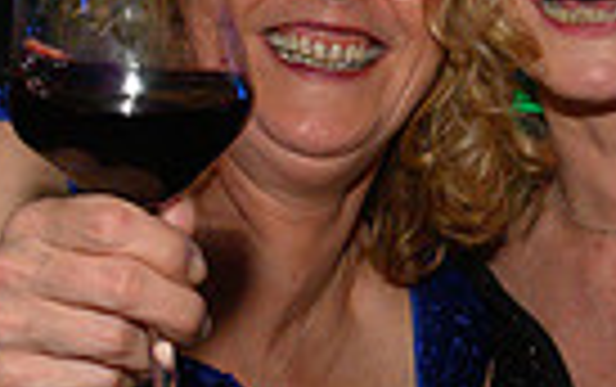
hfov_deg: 14.4
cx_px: 661
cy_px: 164
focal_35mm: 142
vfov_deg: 9.3
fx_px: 2387
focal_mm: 22
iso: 640
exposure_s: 1/160
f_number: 5
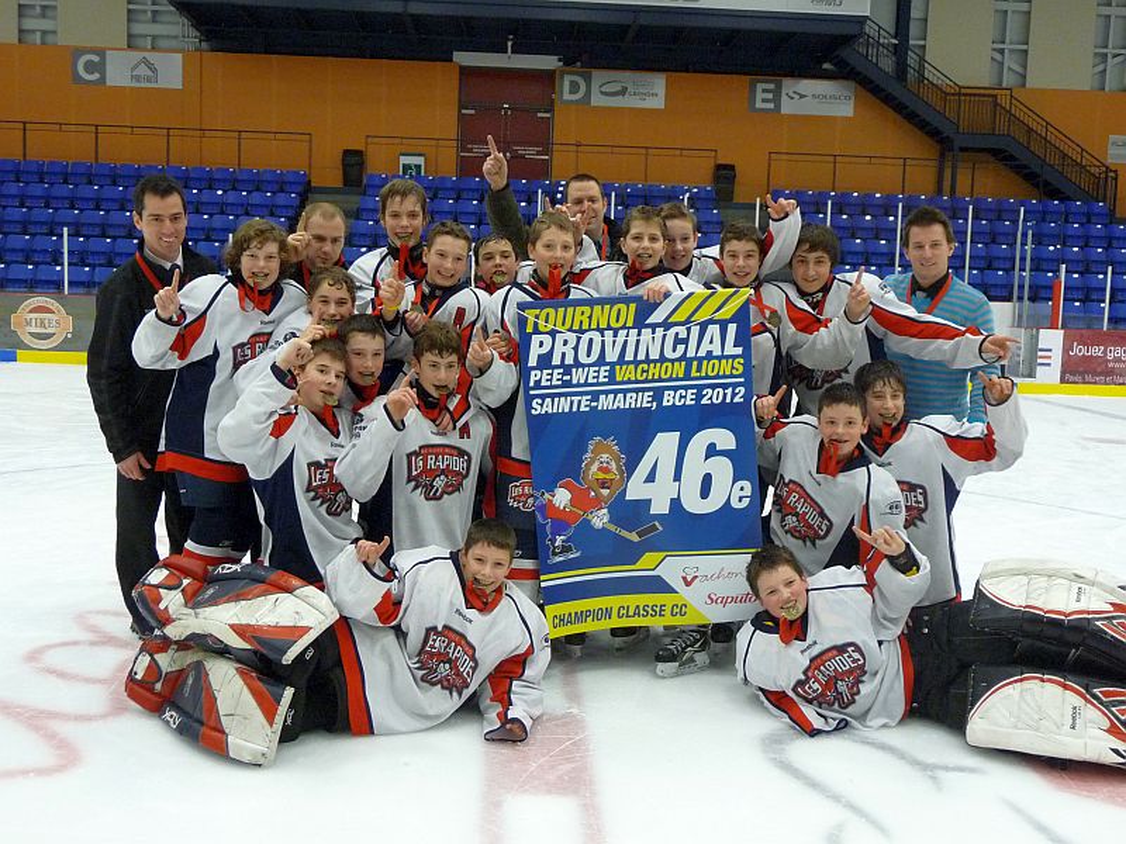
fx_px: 1171
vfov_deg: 39.7
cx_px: 563
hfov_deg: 51.4
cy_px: 422
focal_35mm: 36
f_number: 3.7
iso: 400
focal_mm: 6
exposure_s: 1/40
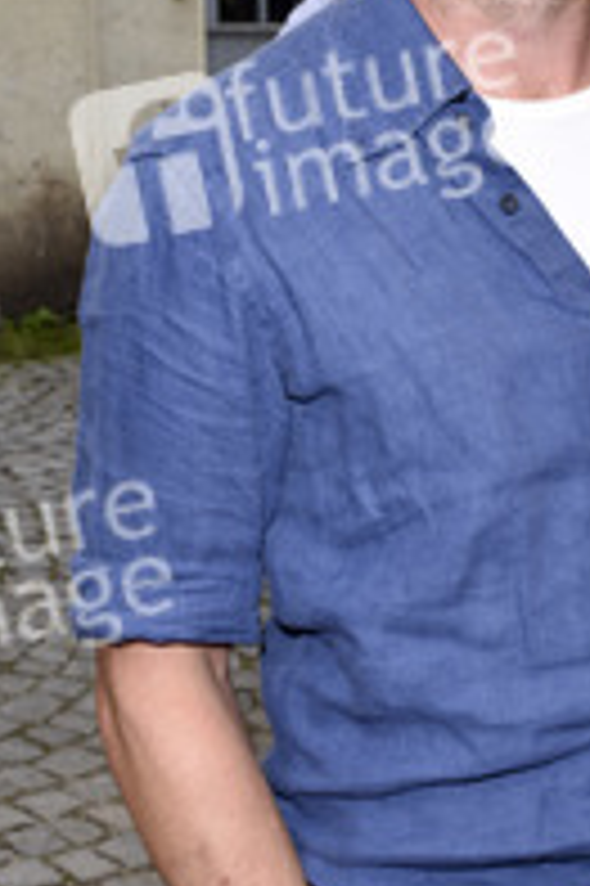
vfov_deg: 25.7
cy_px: 364
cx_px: 432
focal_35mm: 79
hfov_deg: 17.2
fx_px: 1945
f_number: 6.3
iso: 160
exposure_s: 1/160
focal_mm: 26
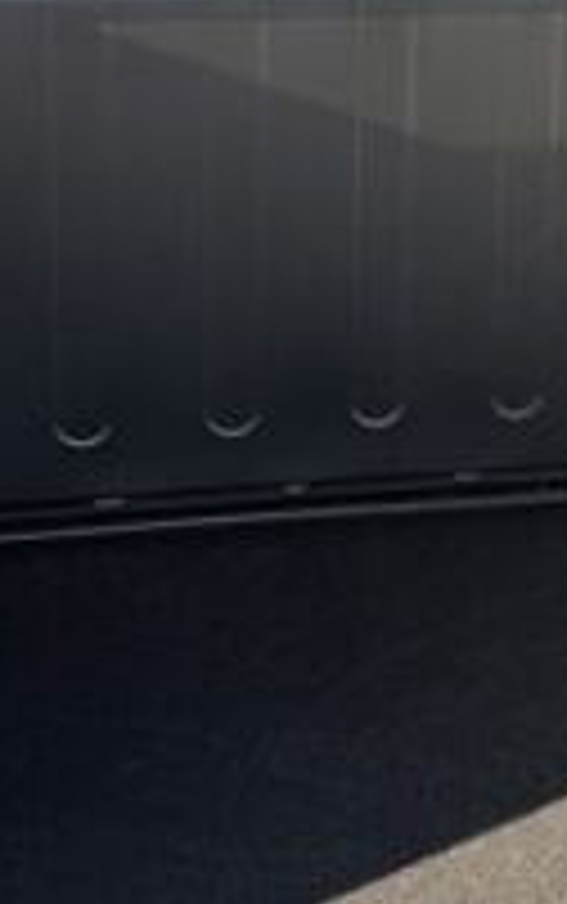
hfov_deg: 13.3
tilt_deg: -11.6
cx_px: 562
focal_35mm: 97
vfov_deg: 21.0
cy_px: 117
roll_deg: +0.6
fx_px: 2393
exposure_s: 1/265
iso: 80
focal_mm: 6.76
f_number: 1.78
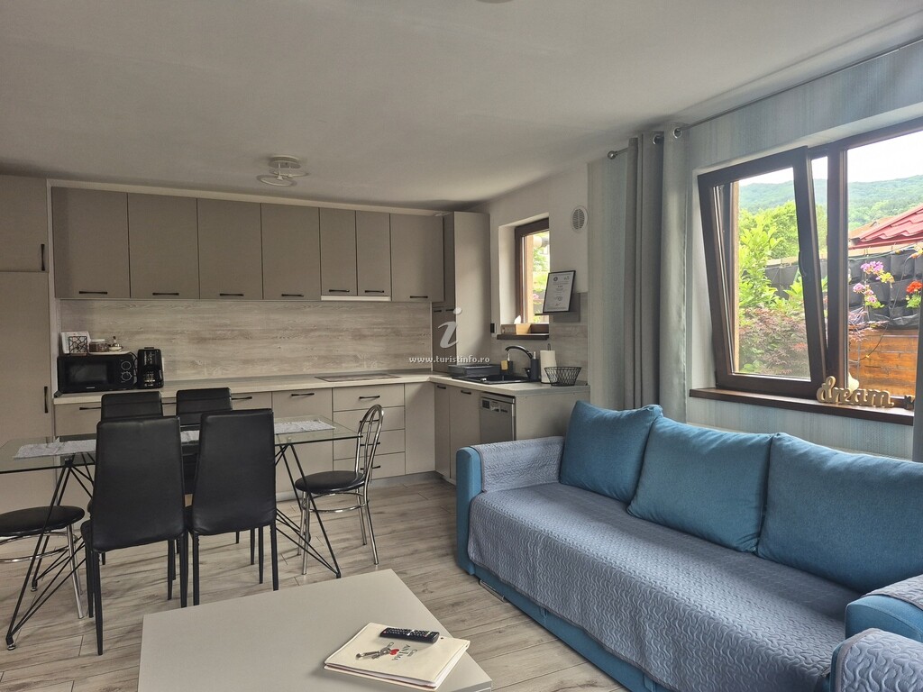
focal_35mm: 23
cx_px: 462
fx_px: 613
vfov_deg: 58.9
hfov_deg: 73.9
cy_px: 346
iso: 160
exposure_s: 1/180
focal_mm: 5.4
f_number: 1.8
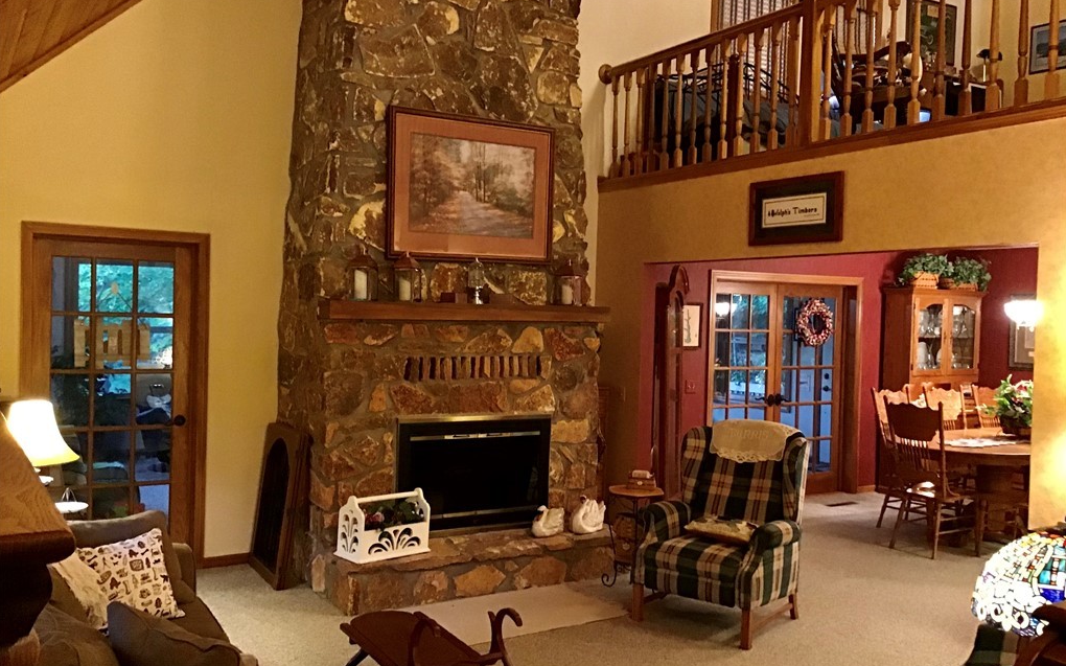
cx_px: 532
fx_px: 959
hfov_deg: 58.2
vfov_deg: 38.3
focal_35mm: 33
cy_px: 337
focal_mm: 3.3
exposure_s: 1/15
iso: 500
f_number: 2.4
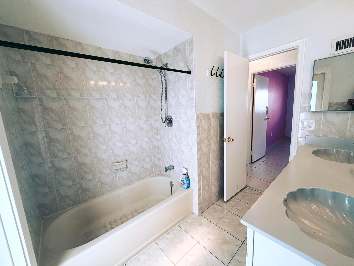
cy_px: 133
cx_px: 177
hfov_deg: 102.1
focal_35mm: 14
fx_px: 143
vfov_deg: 85.7
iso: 100
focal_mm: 2.22
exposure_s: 1/120
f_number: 2.2
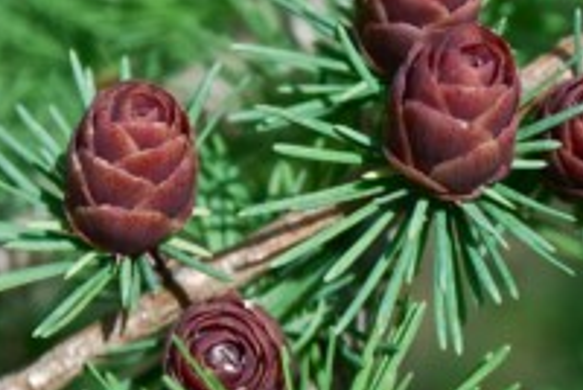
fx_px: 2676
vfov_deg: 8.3
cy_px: 61
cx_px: 423
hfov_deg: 12.4
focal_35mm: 165
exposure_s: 1/100
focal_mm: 55
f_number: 8
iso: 100
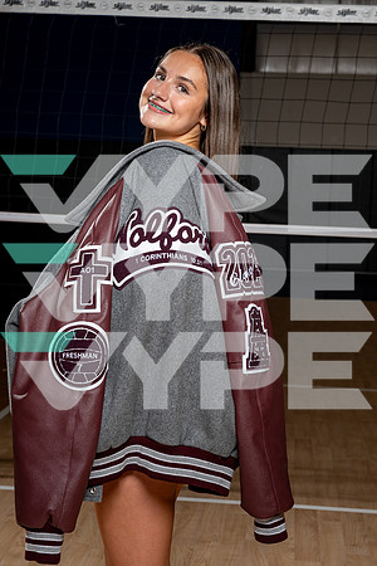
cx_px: 188
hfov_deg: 19.5
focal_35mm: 70
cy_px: 283
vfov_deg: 28.8
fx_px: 1099
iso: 100
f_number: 8
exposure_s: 1/250
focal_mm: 70
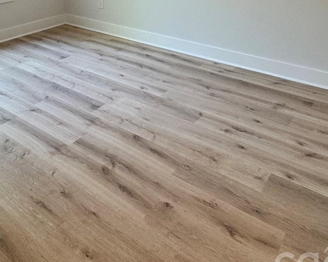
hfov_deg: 47.7
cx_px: 92
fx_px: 359
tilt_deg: -6.8
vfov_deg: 34.0
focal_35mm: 37
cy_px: -36
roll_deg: +0.8
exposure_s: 1/124
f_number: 2.2
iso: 125
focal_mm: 2.22
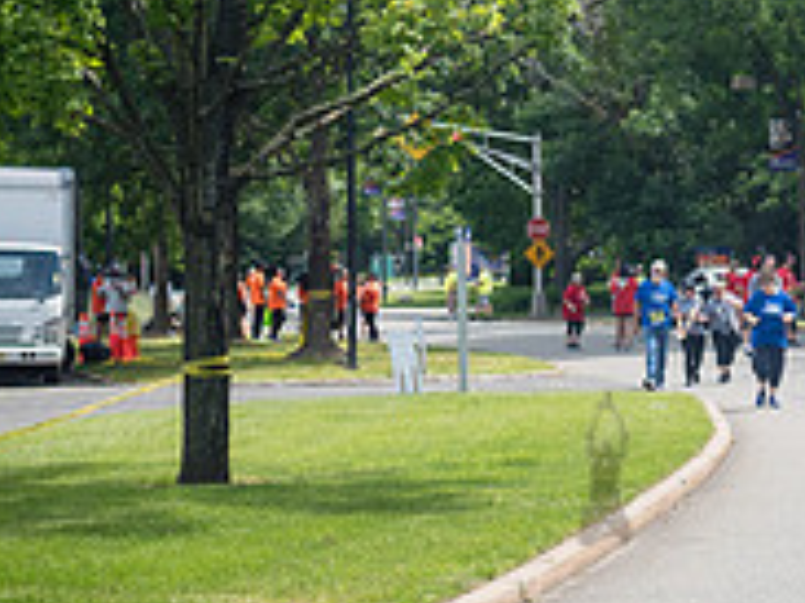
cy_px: 253
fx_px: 3137
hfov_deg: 13.8
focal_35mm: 135
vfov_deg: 11.0
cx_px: 1170
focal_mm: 35
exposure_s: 1/1000
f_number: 4
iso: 200
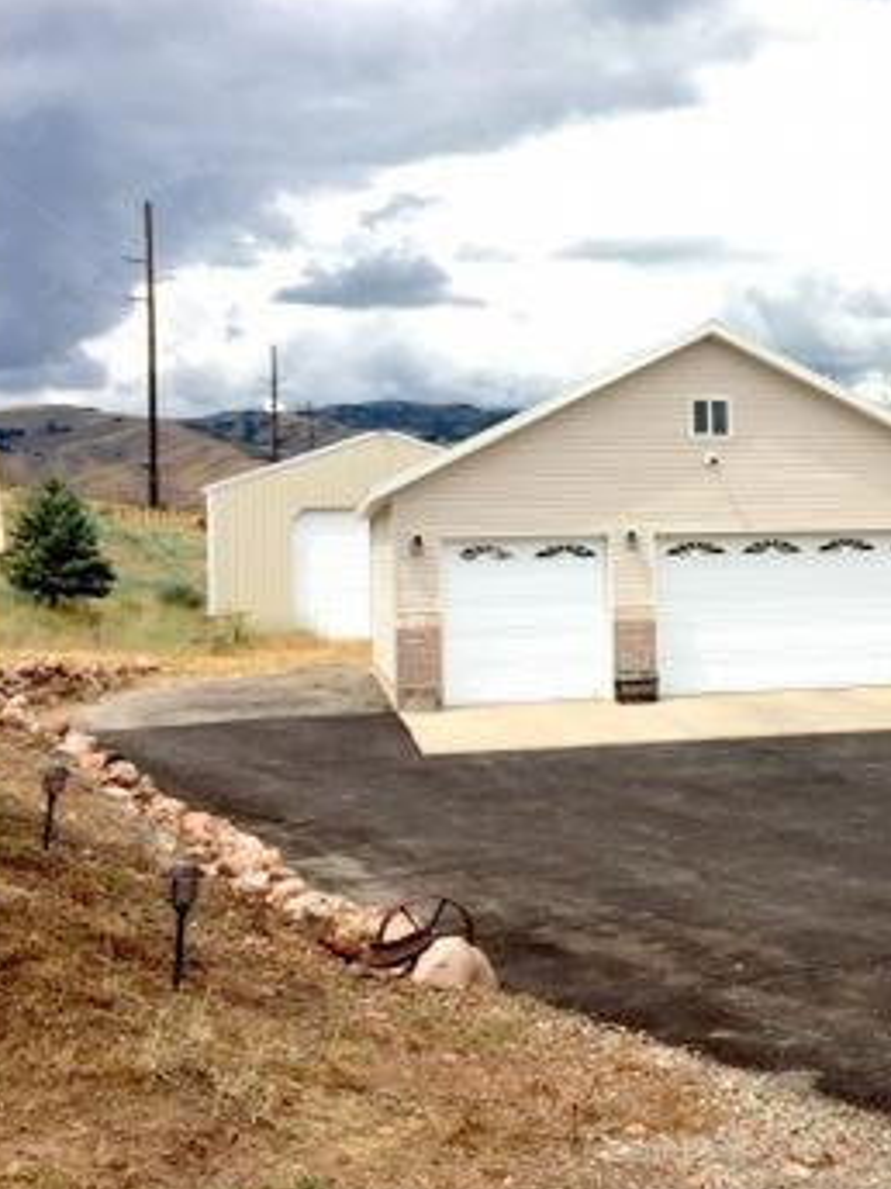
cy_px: 512
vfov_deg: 35.5
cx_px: 894
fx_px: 1853
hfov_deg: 25.7
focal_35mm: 54
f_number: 2.2
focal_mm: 4.15
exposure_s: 1/3049
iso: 32
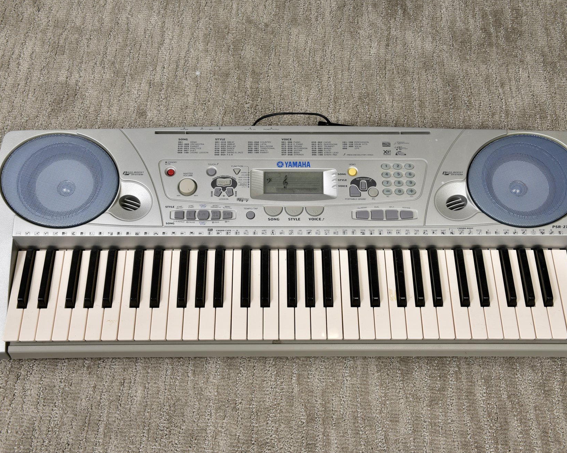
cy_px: 224
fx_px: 688
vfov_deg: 36.5
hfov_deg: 44.8
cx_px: 281
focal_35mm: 41
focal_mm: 36
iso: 100
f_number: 14
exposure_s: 1/60
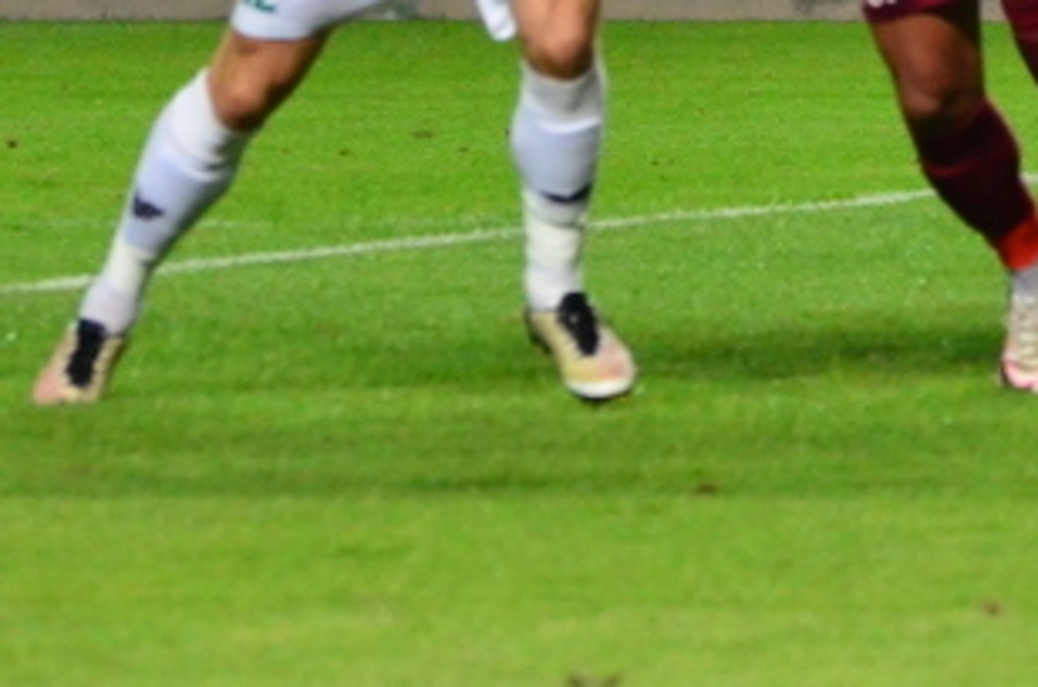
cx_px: 1655
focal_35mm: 965
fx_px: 27765
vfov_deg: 1.4
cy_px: -554
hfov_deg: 2.1
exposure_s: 1/320
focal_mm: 165
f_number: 5
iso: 1800
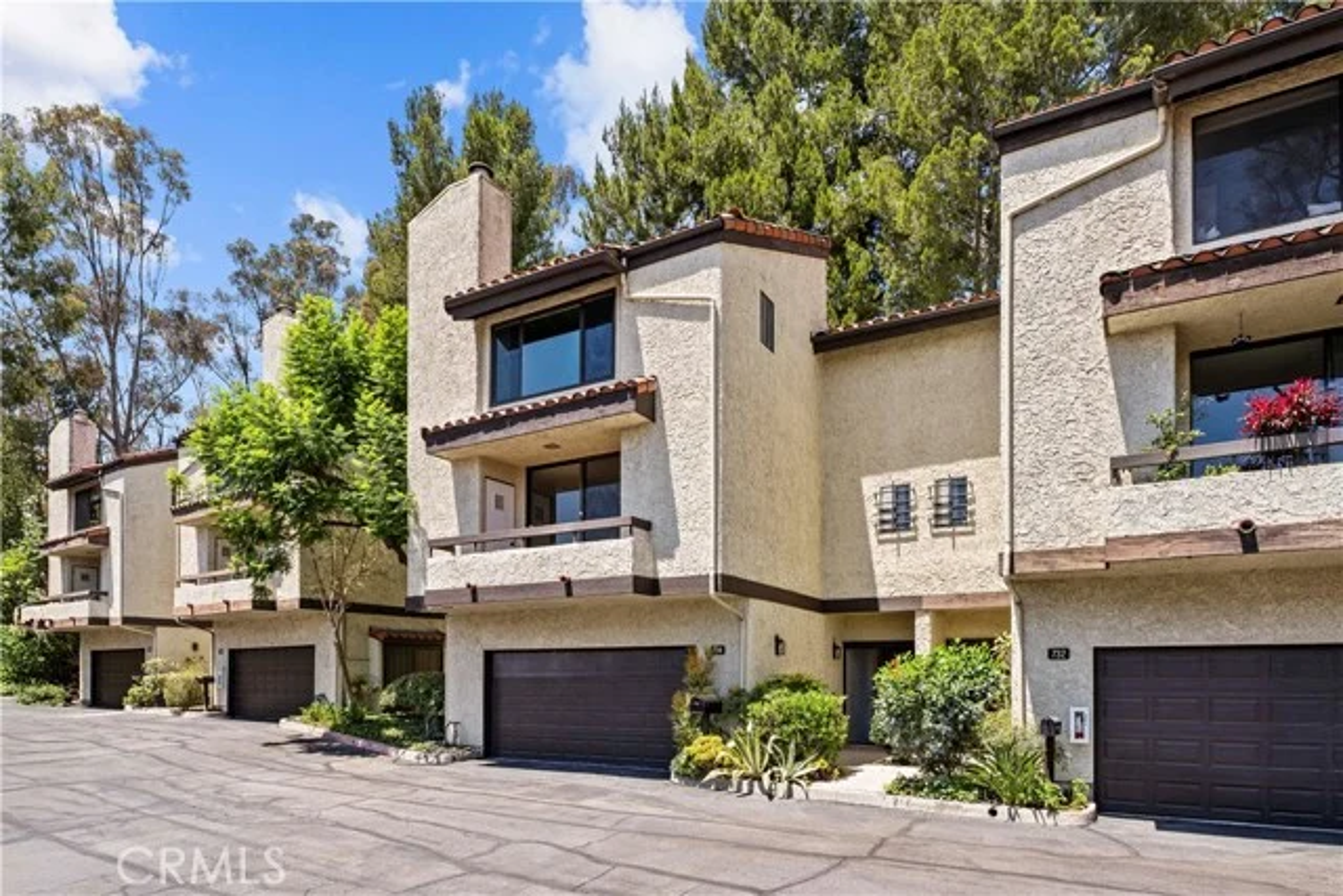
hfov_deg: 81.2
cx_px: 672
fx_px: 784
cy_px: 448
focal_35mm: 21
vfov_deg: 59.5
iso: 250
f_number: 7.1
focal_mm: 14
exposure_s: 1/640
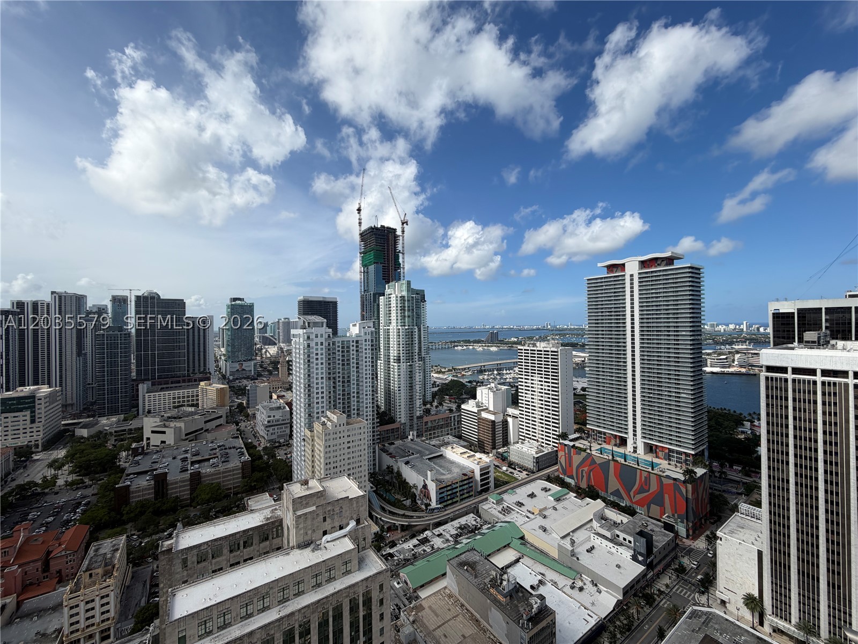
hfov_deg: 102.1
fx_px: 347
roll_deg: +1.0
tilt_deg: +0.2
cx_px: 429
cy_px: 322
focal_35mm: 14
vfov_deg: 85.7
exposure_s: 1/1259
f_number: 2.2
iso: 20
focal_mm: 2.22
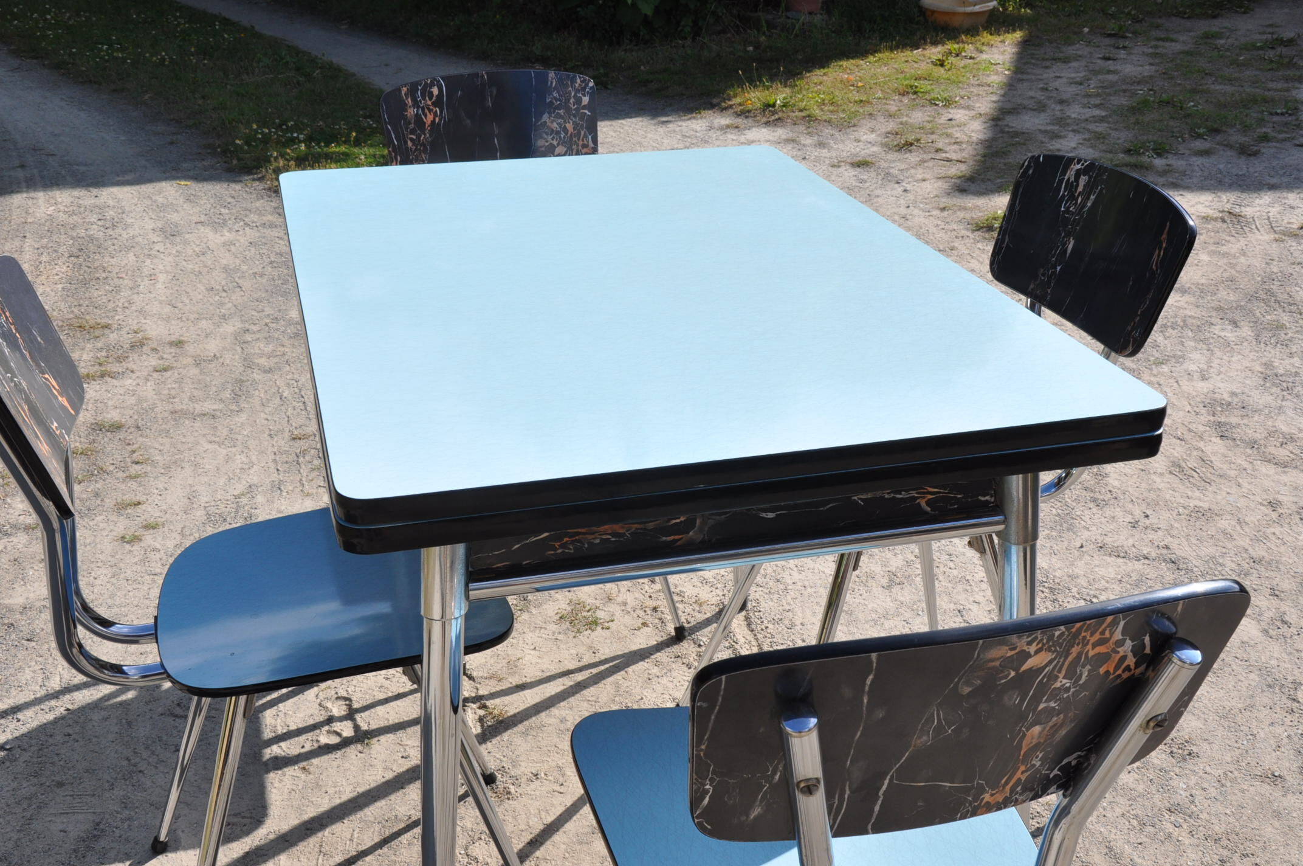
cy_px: 433
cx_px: 652
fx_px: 1410
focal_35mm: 39
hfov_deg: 49.6
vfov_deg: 34.1
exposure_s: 1/250
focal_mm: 26
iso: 320
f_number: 16
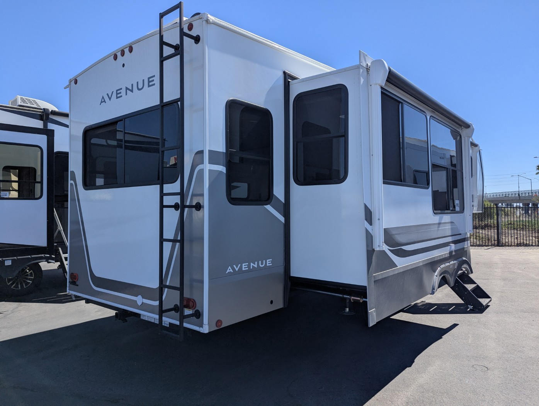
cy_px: 203
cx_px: 270
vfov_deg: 56.9
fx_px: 374
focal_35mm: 24
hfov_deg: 71.5
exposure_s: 1/2833
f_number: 1.85
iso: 46
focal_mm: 6.81
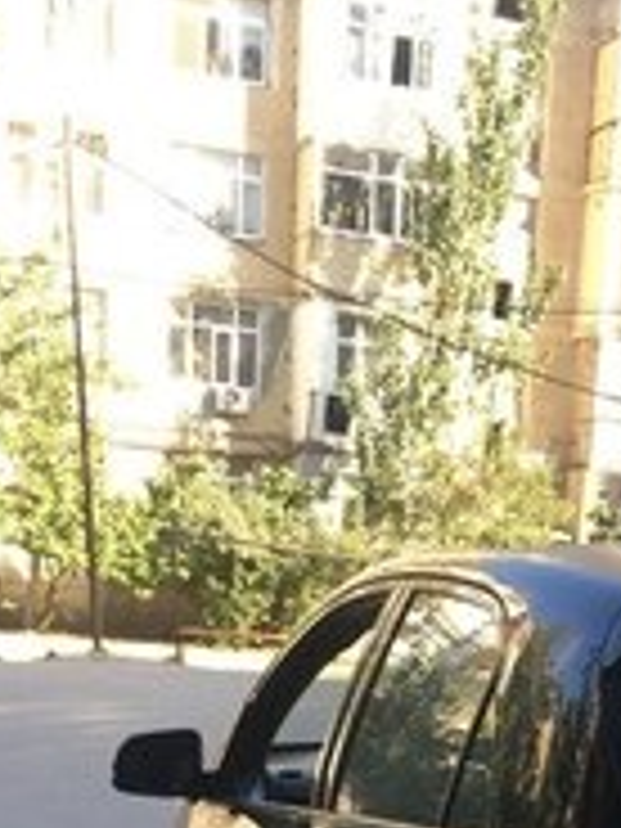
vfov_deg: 22.3
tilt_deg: -14.0
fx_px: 1866
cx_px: 522
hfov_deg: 18.7
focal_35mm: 78
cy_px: 1094
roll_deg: -2.5
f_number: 2.2
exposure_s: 1/173
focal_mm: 4.15
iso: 25
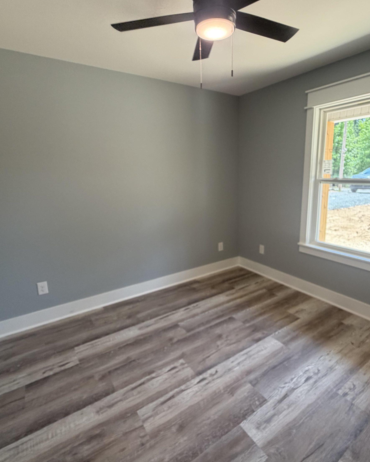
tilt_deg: -12.2
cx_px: 217
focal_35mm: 19
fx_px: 260
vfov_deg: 83.3
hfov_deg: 70.3
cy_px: 228
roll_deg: +1.7
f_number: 2.2
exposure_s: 1/120
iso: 100
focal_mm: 2.22
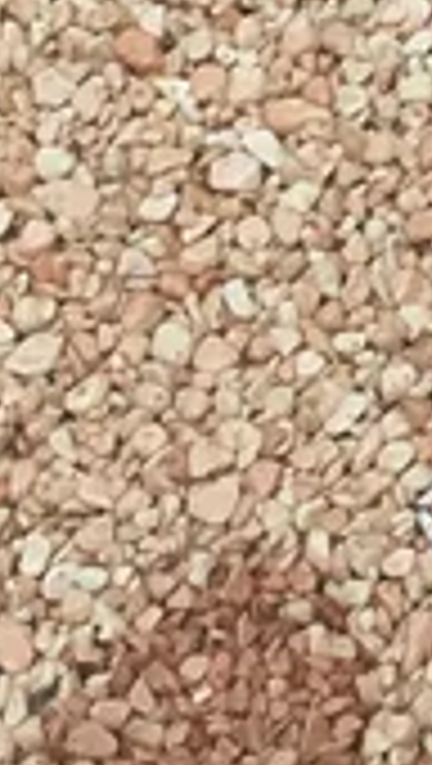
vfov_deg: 7.4
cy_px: -808
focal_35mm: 278
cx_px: 1454
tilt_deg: -52.4
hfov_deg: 4.2
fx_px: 5644
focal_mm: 4.15
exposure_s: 1/1012
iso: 25
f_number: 2.2
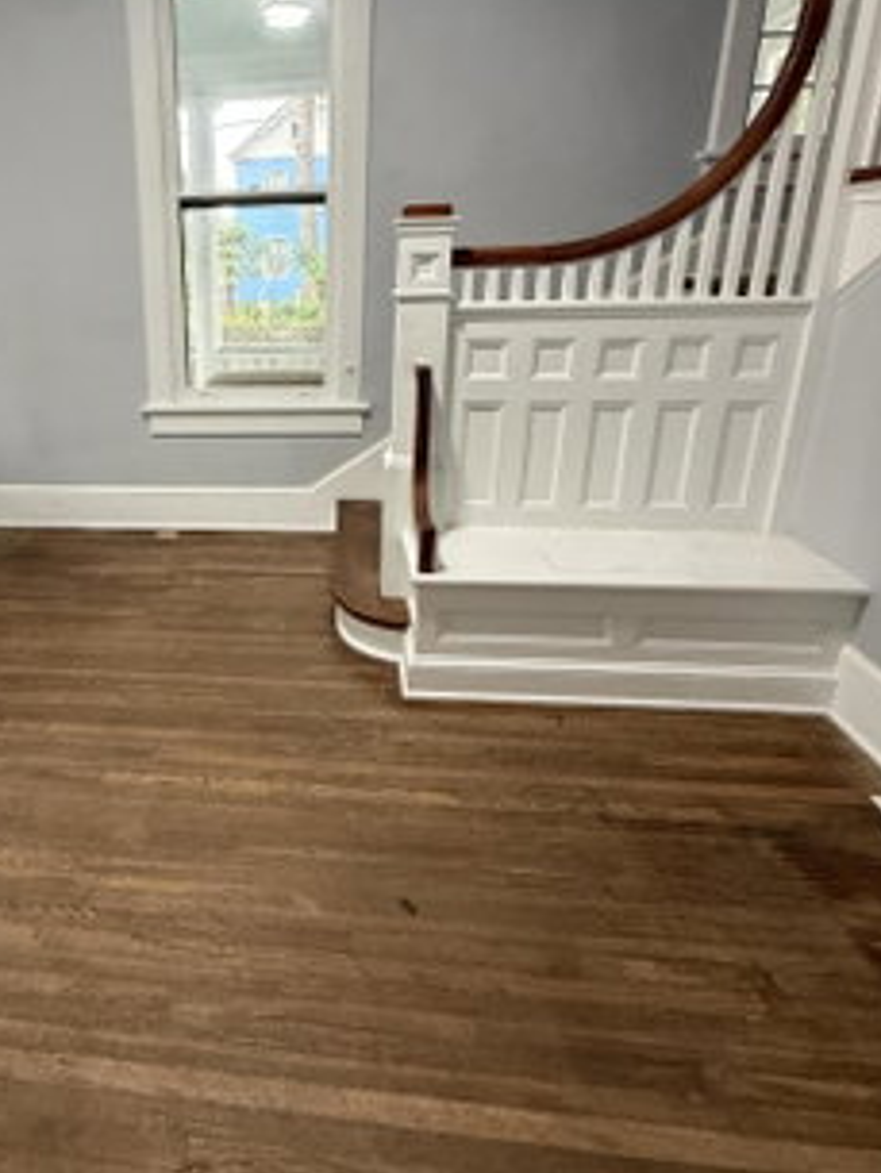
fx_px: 746
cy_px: 500
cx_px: 239
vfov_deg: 75.9
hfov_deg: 58.5
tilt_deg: -17.2
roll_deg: +1.5
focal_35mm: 22
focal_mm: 2.22
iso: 400
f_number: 2.2
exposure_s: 1/60
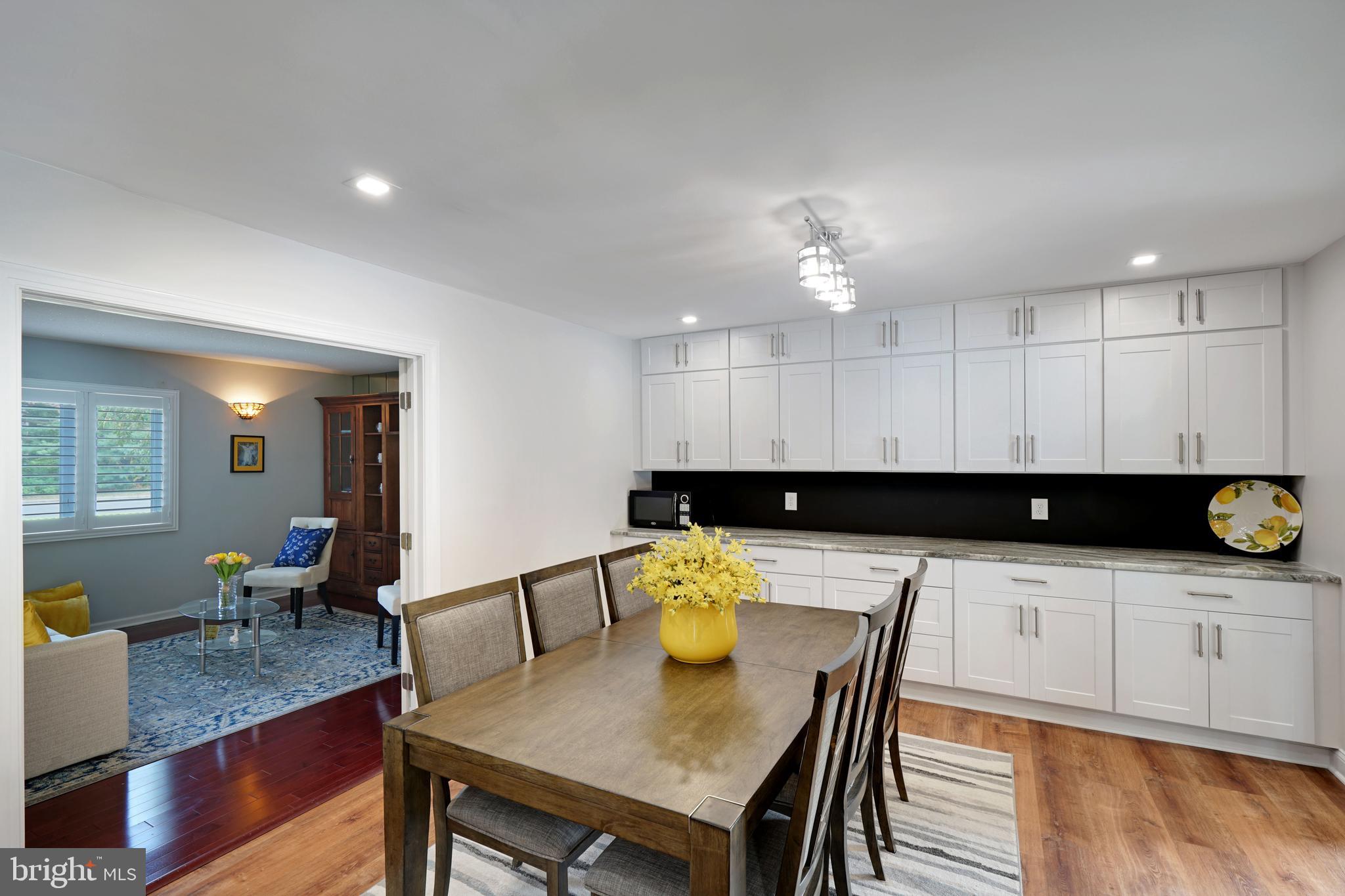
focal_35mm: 16
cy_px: 448
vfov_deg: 73.7
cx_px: 672
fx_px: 598
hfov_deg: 96.7
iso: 100
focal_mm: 16
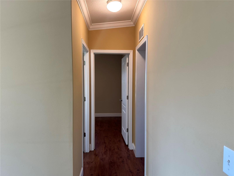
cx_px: 117
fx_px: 162
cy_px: 88
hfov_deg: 71.6
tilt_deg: -2.8
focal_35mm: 24
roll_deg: -0.7
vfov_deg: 56.8
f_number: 1.78
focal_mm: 6.86
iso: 160
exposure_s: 1/120
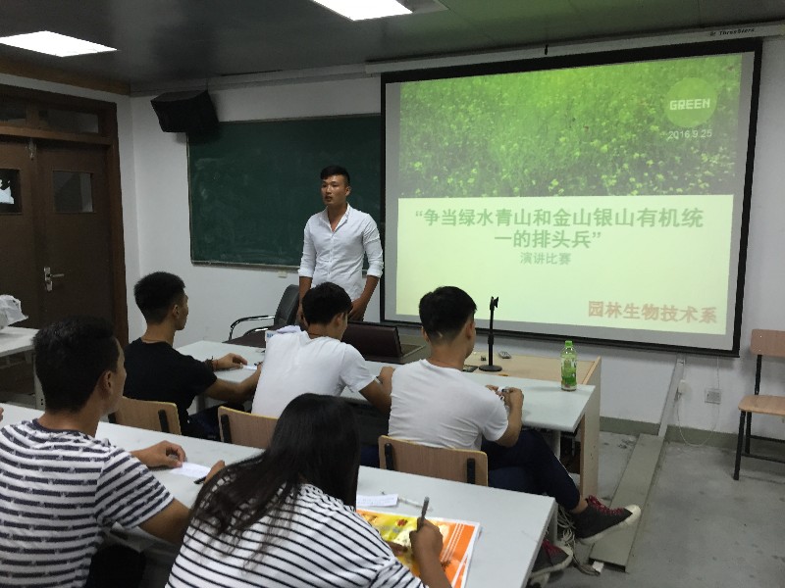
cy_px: 294
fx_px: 658
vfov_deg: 48.2
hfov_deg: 61.7
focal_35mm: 29
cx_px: 392
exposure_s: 1/33
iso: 125
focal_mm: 4.15
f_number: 2.2
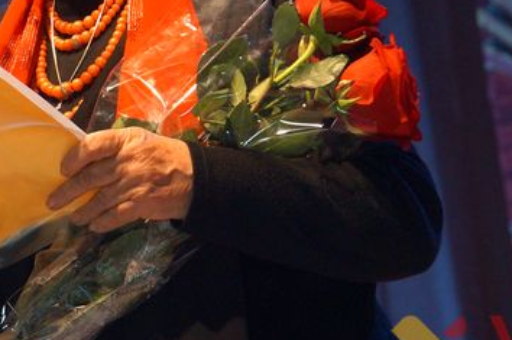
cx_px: 159
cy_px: 46
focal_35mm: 286
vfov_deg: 4.8
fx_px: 4066
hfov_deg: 7.2
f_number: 5.6
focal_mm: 75
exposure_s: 1/160
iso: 800
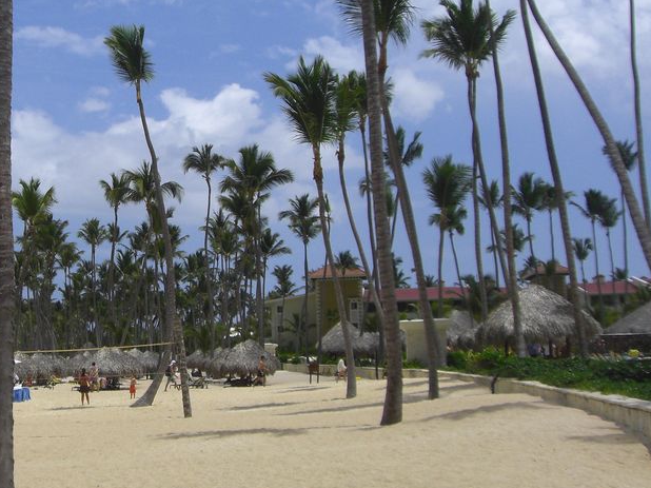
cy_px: 167
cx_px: 120
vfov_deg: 23.2
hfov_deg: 29.9
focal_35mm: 63
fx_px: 1184
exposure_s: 1/320
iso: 64
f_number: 8
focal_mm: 6.2
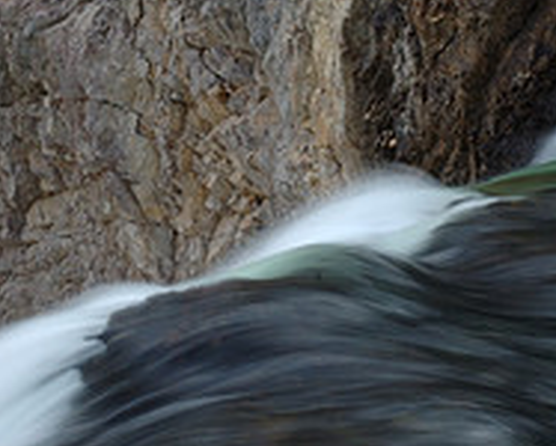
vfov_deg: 10.1
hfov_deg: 12.6
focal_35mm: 152
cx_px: 232
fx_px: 2511
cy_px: 223
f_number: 25
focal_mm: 35
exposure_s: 1/3
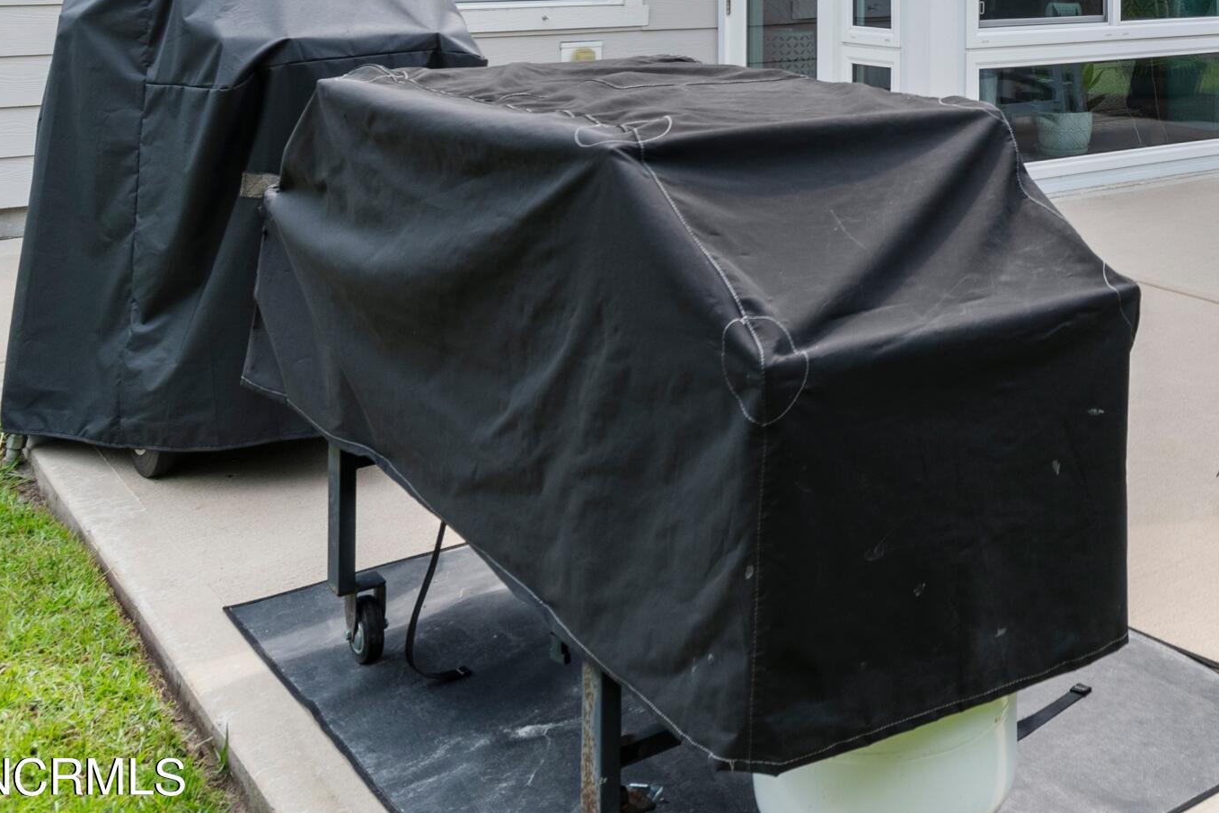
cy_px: -39
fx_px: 1422
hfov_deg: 41.6
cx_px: 1156
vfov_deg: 29.4
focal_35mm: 42
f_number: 7.1
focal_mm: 13
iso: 100
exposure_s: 1/200
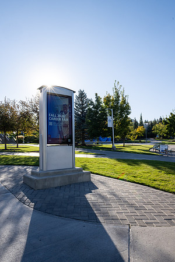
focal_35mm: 24
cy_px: 131
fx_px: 175
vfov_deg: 73.7
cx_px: 88
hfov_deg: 53.1
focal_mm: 24
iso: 800
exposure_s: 1/250
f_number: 18
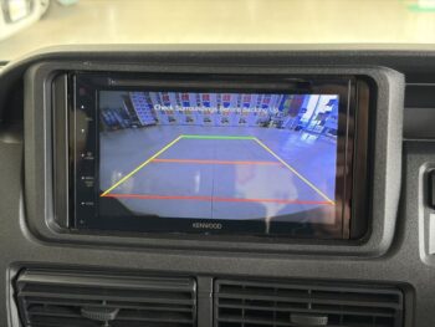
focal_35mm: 52
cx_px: 218
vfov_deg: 28.1
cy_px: 164
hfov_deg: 36.8
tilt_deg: -21.3
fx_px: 654
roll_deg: +1.0
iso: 160
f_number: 1.6
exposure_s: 1/50
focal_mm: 5.96
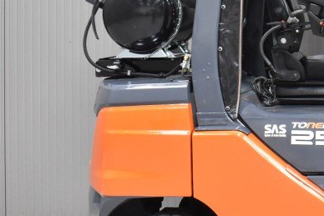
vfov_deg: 13.3
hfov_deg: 18.7
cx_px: 409
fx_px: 918
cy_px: 22
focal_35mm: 102
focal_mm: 22
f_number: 5
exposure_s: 1/20
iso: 1600
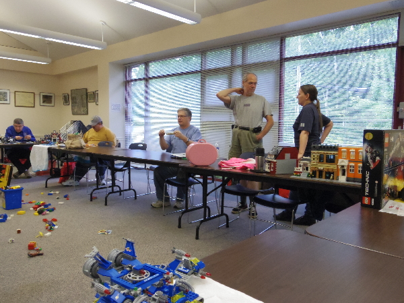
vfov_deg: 51.4
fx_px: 315
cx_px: 202
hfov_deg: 65.3
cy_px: 152
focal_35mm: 27
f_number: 6.3
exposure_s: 1/50
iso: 1000
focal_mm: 5
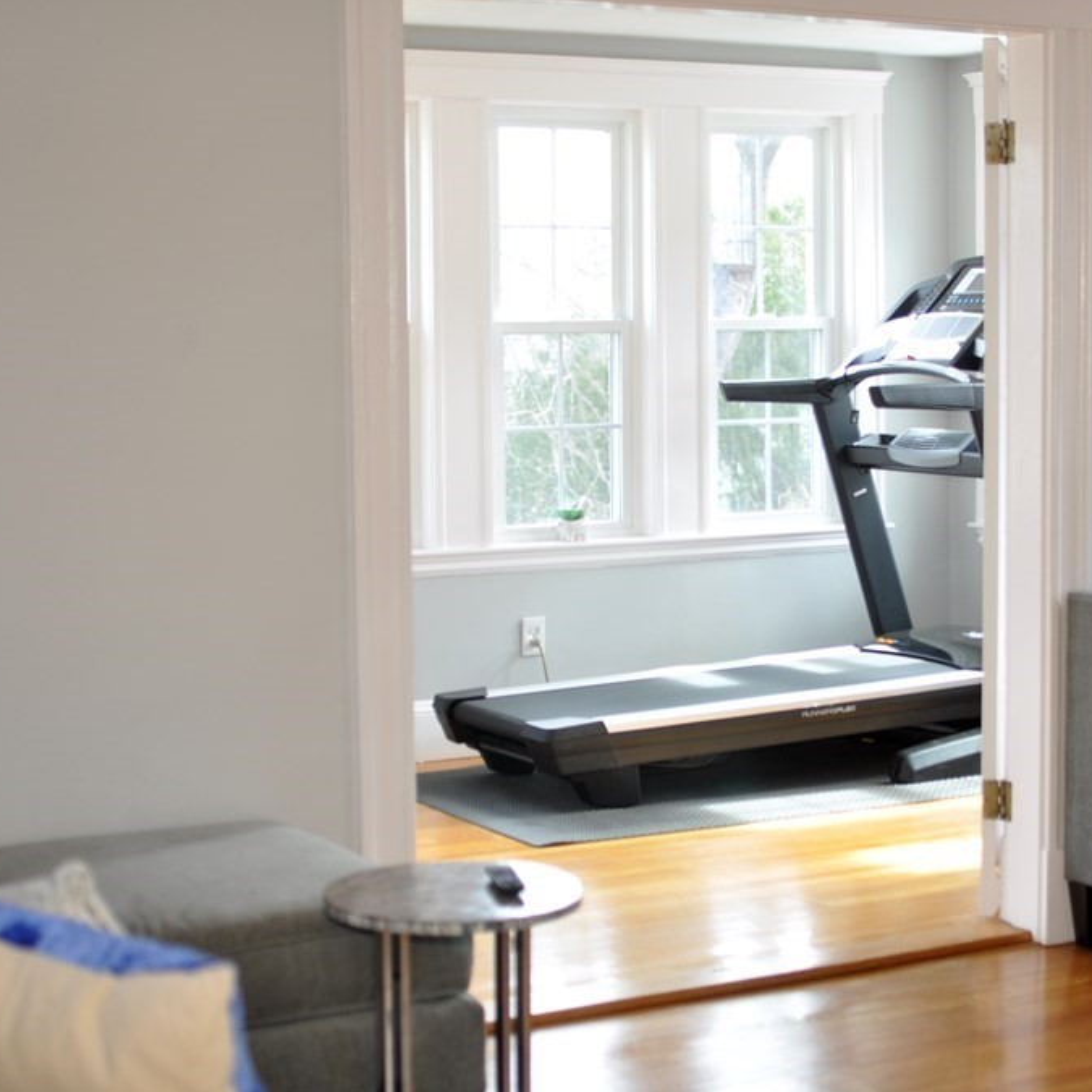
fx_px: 2414
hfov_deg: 25.5
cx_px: 623
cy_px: 547
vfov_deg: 25.5
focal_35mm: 68
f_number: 2.5
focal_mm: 35
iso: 200
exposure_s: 1/100
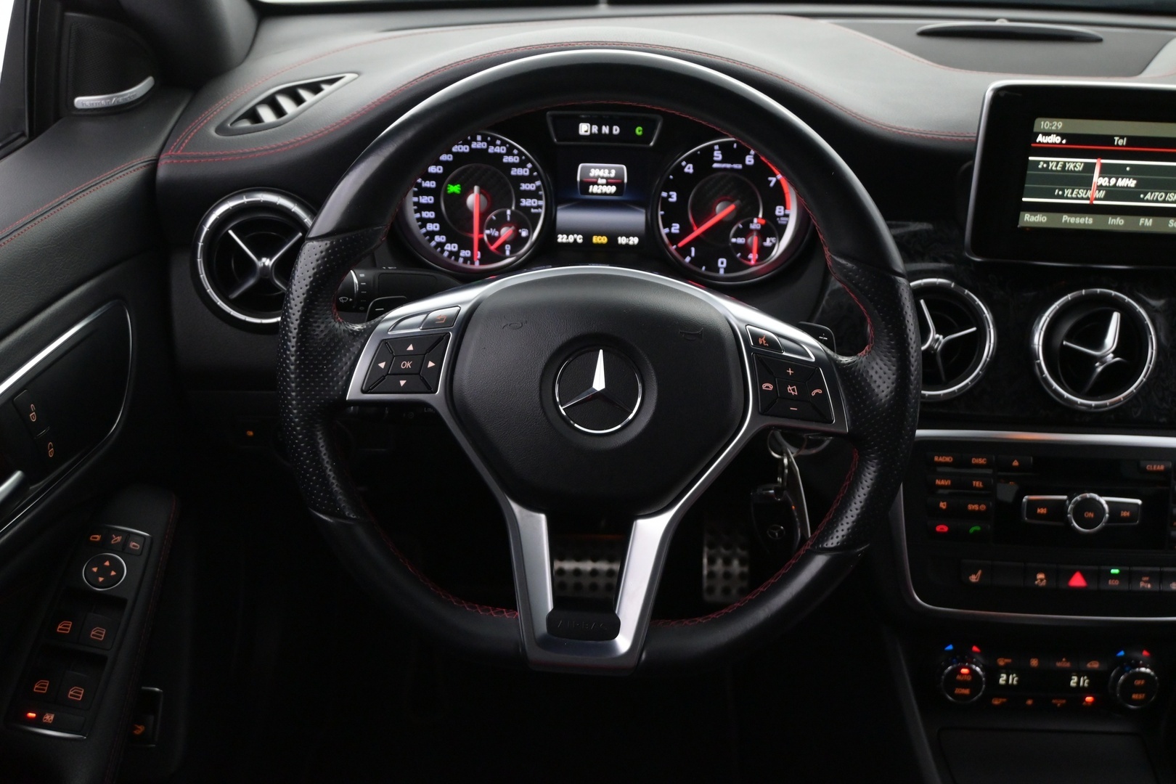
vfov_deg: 33.6
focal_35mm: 40
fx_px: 1298
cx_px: 588
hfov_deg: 48.7
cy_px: 392
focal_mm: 26.5
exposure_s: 1/40
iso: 3200
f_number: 4.5
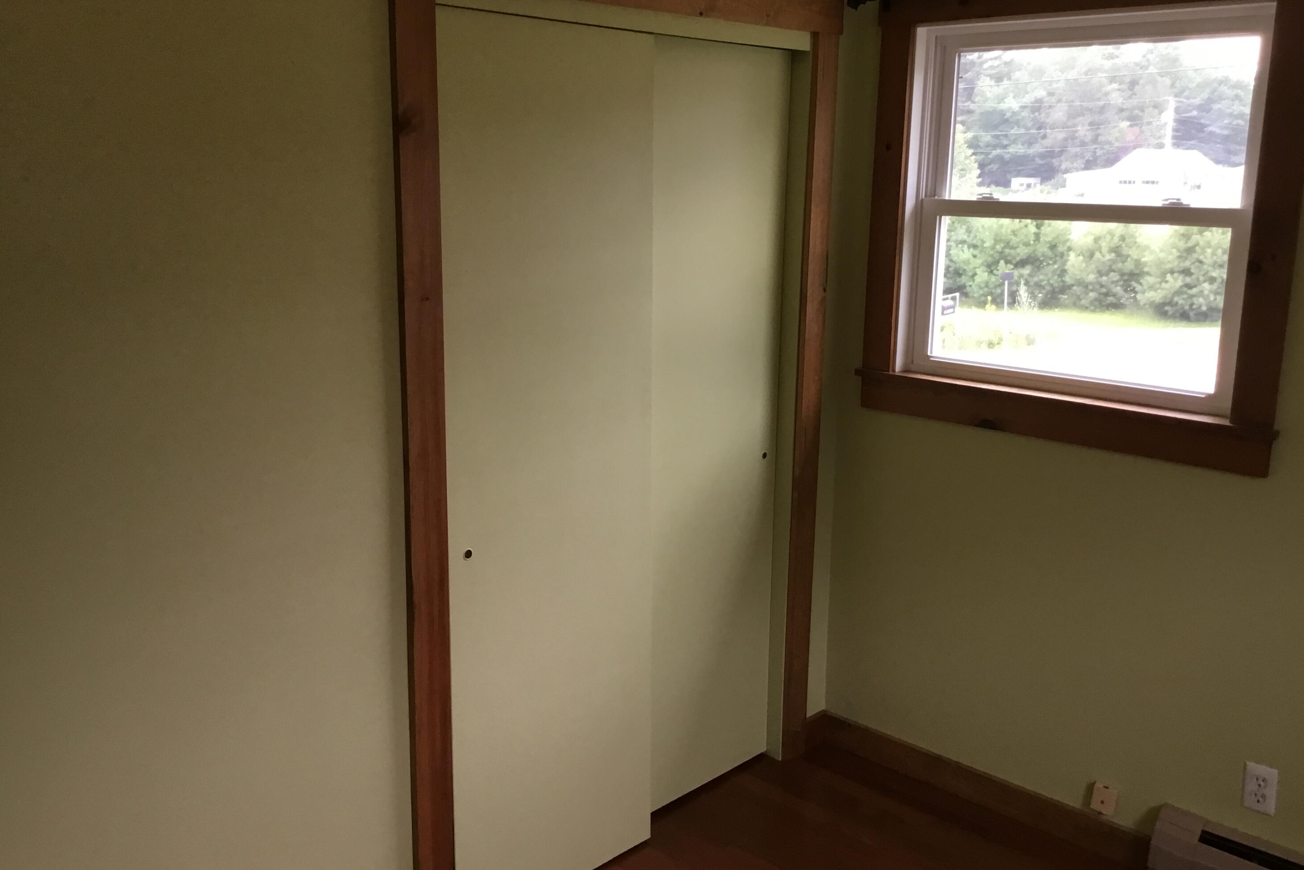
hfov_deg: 57.2
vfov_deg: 40.0
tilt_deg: -13.4
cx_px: 654
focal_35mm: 33
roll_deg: -1.1
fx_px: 1195
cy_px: 411
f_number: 2.4
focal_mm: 3.3
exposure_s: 1/30
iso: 50
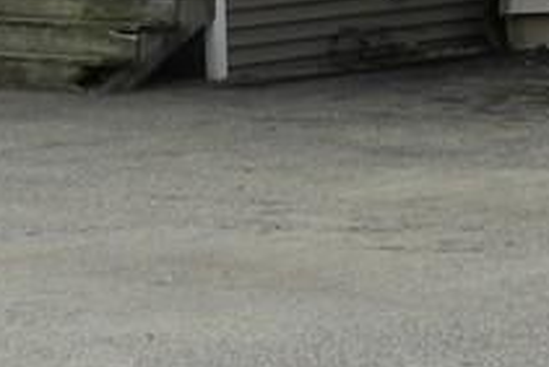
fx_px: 2930
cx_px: 401
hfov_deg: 10.7
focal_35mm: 192
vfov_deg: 6.8
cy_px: -479
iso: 160
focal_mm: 6.7
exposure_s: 1/320
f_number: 4
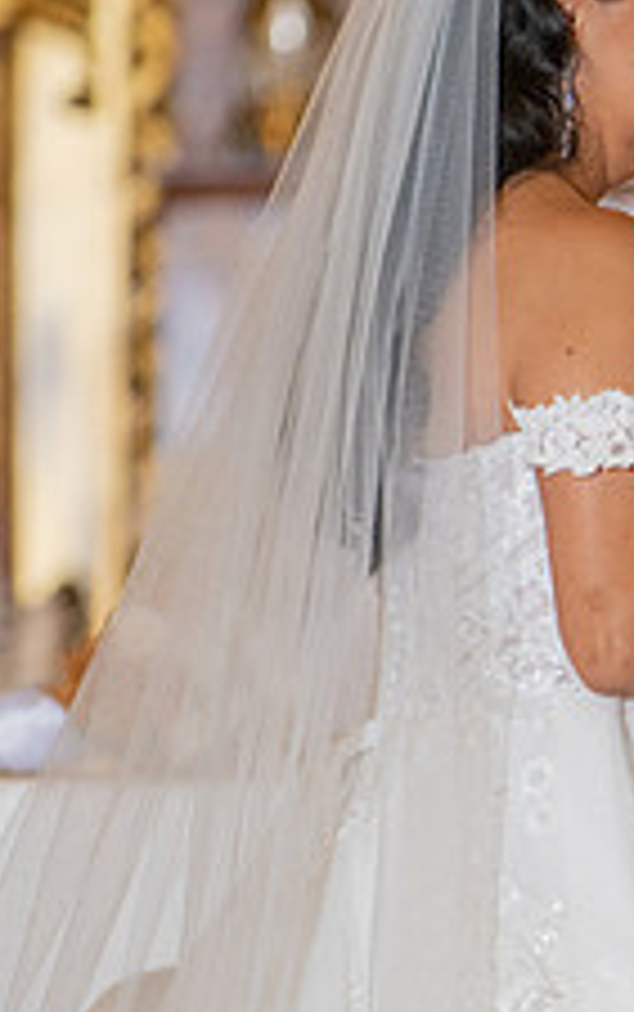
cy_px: 555
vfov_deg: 4.1
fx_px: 14128
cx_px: 1043
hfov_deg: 2.6
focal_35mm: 512
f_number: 2.8
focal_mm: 180
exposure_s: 1/200
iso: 1000
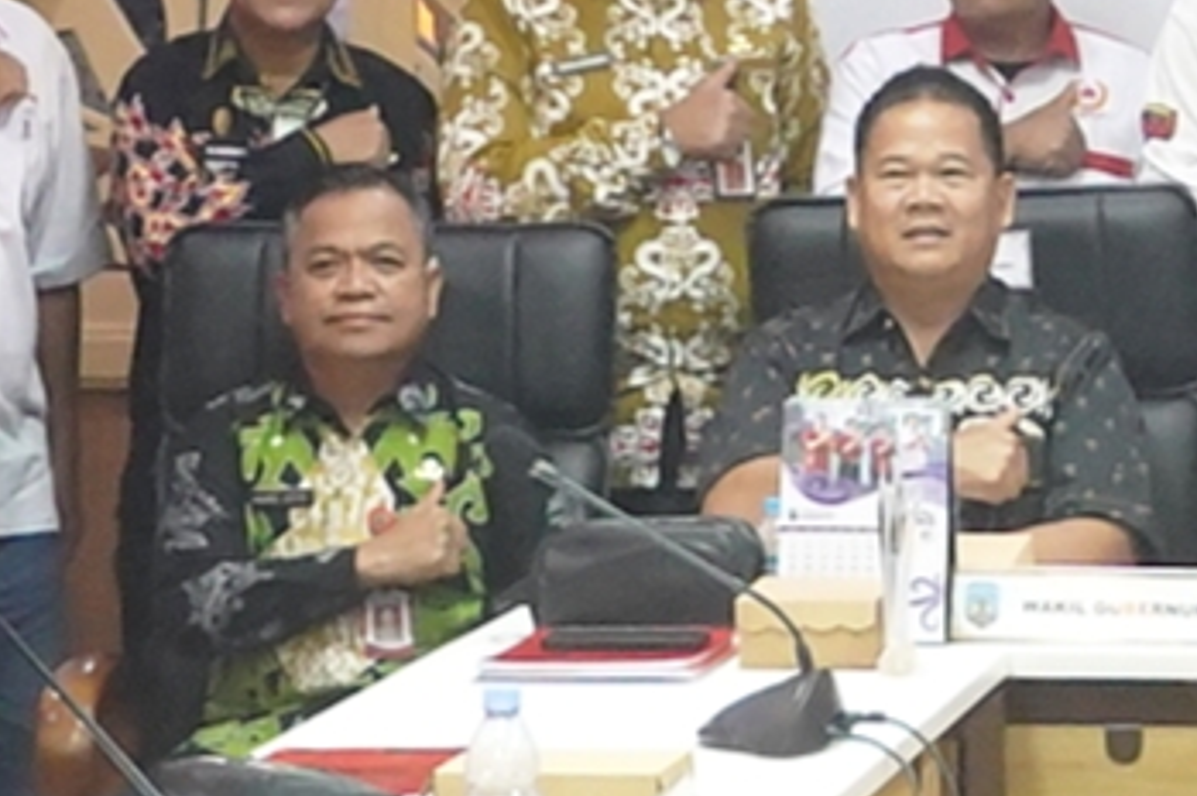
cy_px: -206
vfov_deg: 10.8
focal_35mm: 124
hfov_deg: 15.3
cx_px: 1802
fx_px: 4119
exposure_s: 1/160
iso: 4000
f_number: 5
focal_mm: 24
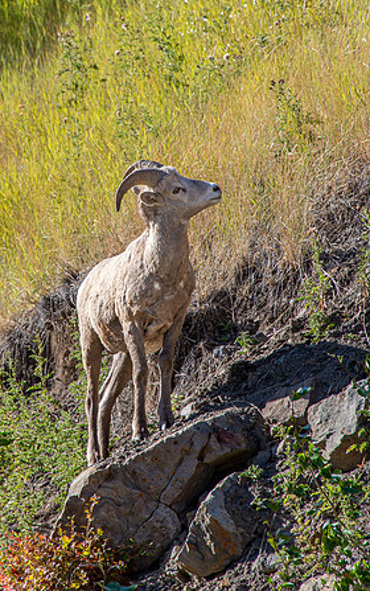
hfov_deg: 2.3
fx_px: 9198
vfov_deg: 3.7
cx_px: 110
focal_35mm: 571
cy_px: 224
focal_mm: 300
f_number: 9
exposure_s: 1/400
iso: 320
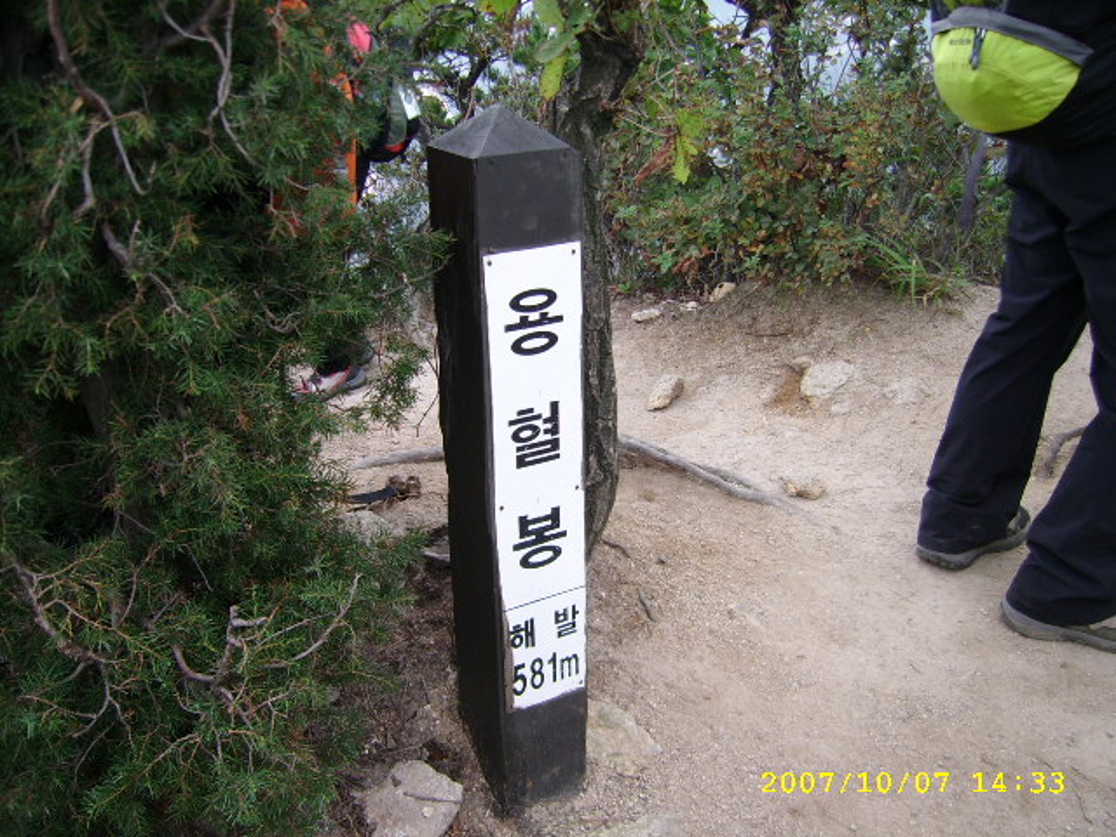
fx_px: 1451
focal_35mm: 45
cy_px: 418
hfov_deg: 42.1
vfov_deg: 32.2
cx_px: 558
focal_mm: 7.53
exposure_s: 1/50
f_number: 3.1
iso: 100
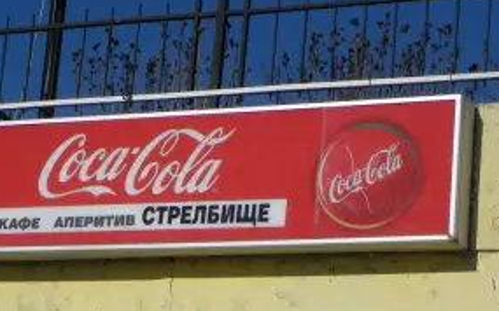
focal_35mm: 156
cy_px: 227
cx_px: 173
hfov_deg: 13.4
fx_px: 2121
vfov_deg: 8.4
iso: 160
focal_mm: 18.8
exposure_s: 1/1071
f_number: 8
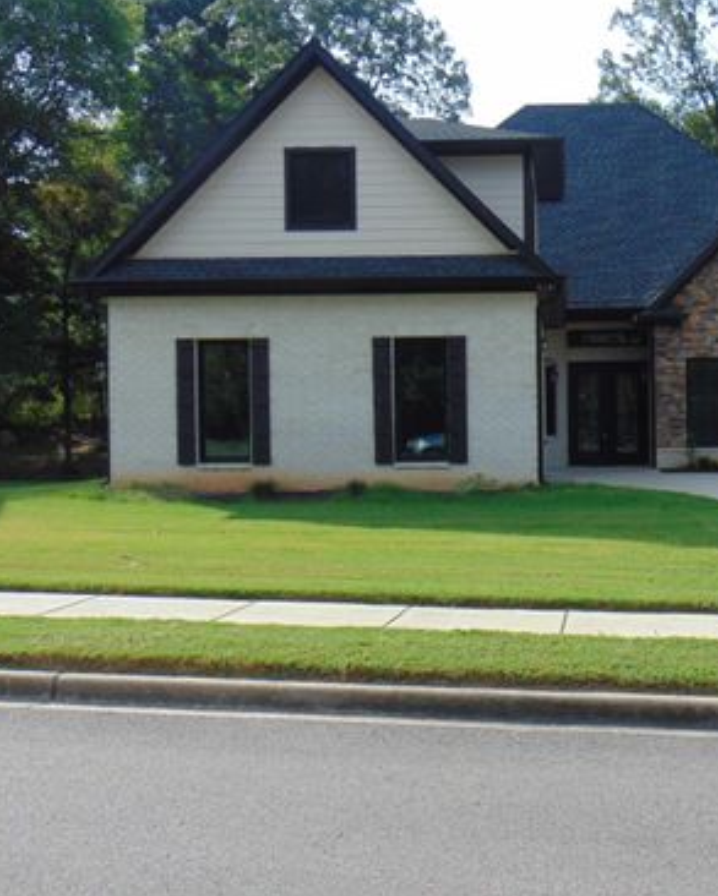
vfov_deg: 42.0
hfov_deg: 33.4
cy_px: 442
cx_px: 544
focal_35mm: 44
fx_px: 1168
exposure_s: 1/640
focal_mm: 5.8
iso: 80
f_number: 3.2
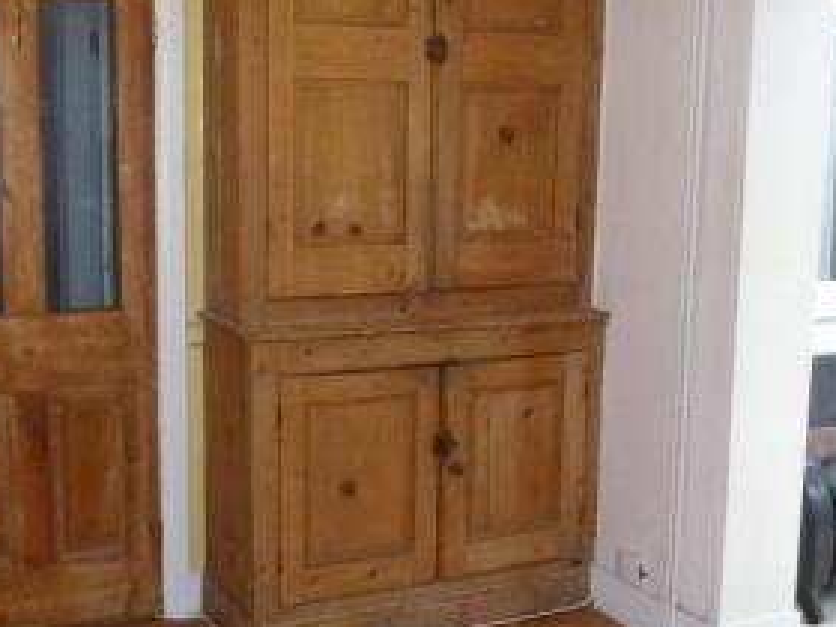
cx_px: 449
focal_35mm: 50
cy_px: 306
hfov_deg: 38.2
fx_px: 1208
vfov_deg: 29.1
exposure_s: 1/60
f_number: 3.3
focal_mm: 4.3
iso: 500
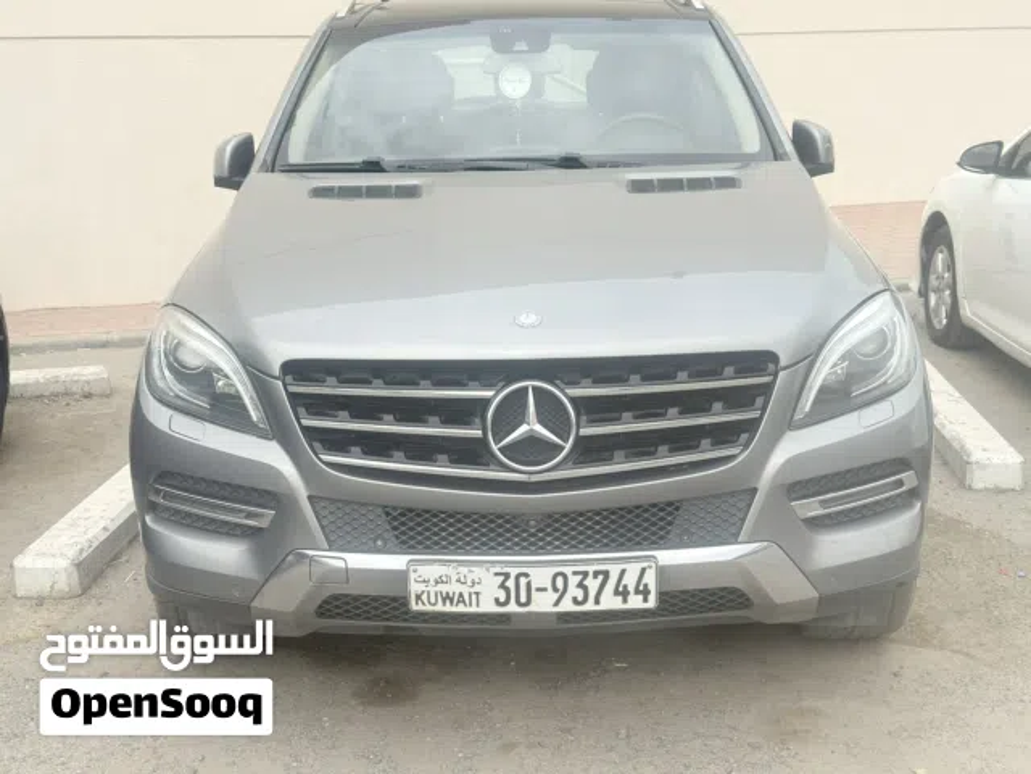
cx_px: 516
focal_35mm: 35
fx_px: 1042
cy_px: 387
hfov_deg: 52.6
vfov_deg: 40.7
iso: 64
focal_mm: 6.76
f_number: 1.78
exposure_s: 1/1715
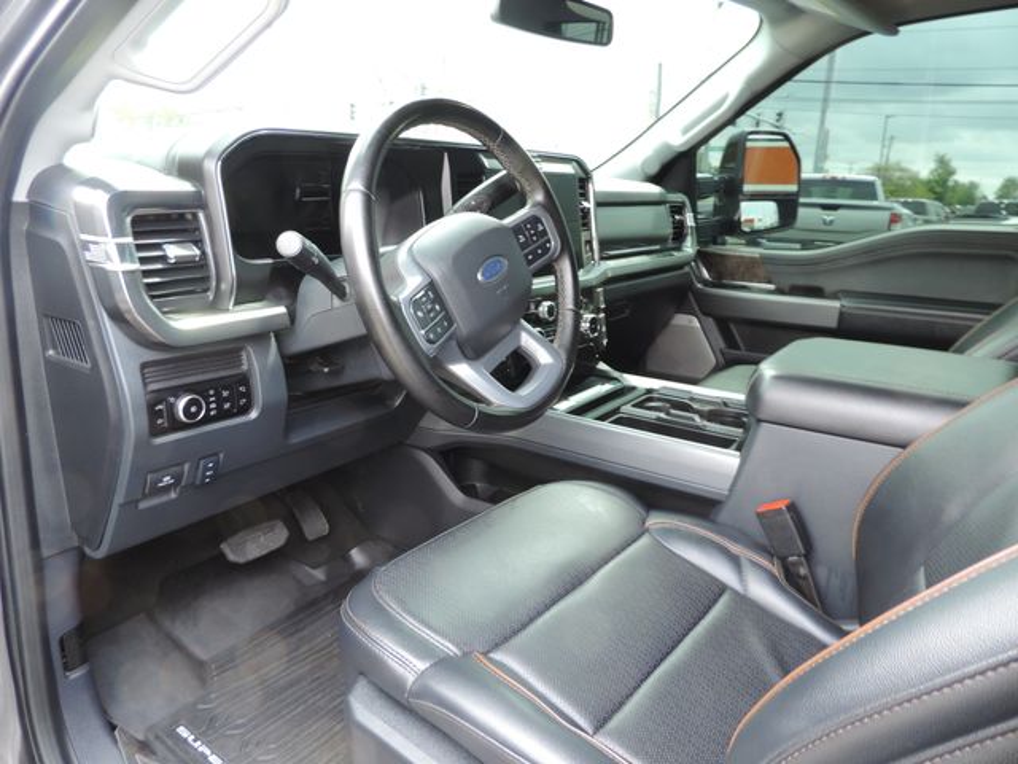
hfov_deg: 71.6
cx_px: 509
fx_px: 706
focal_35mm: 24
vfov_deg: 56.8
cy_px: 382
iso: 100
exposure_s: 1/30
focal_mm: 4.3
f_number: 3
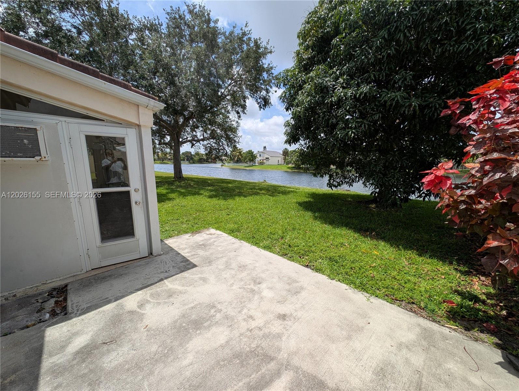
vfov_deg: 94.6
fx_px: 180
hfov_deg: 110.5
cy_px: 196
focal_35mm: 12
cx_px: 260
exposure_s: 1/2179
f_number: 1.95
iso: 44
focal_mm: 2.23
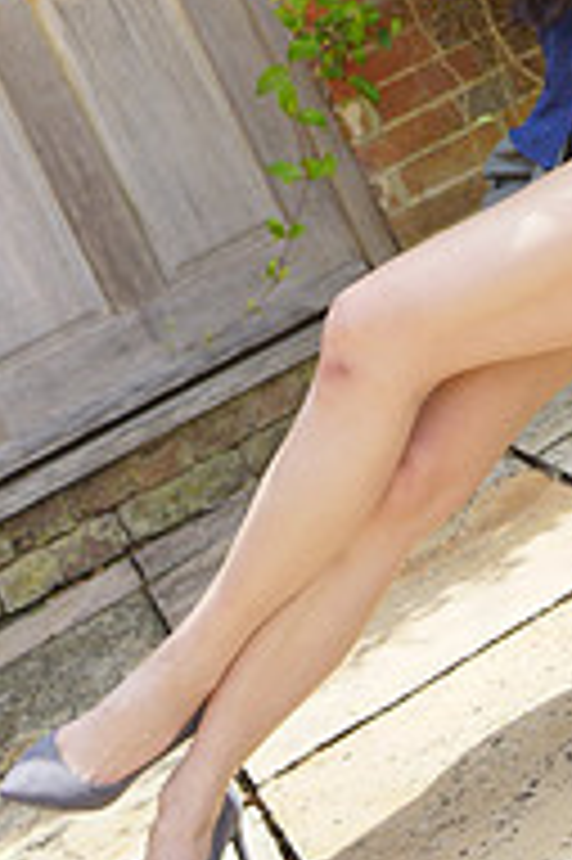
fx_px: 2029
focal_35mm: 85
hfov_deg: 15.9
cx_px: 491
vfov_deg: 22.9
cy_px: -23
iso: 125
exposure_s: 1/320
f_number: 4
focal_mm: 24
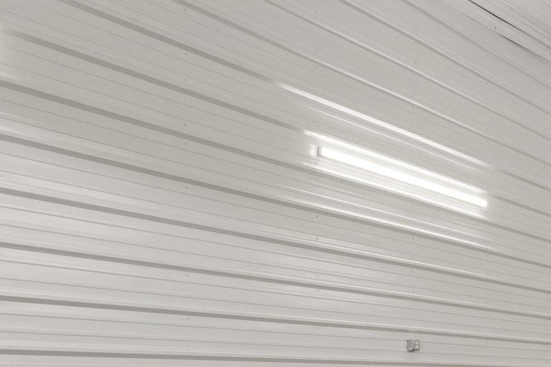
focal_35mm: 58
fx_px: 887
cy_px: 394
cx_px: 565
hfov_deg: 31.6
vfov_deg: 22.2
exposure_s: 1/4
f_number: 8
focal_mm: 10
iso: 160
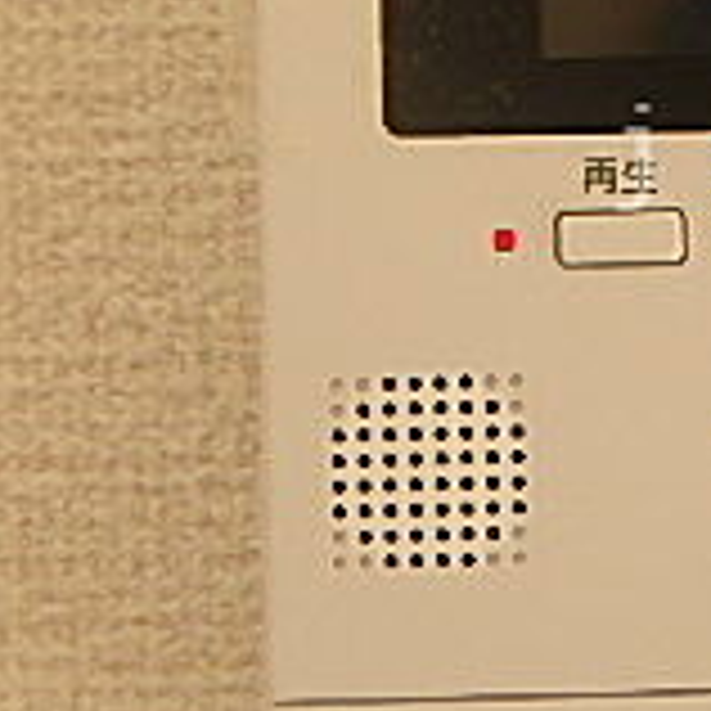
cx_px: 922
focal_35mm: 75
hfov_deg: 21.0
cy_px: 158
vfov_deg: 22.8
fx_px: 1743
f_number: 3.5
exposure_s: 1/250
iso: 125
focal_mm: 3.7
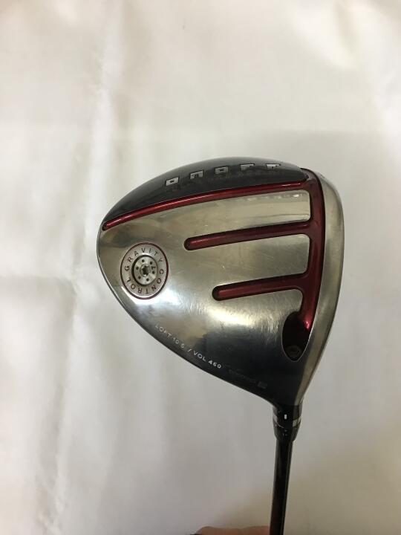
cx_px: 200
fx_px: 479
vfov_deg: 58.4
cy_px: 268
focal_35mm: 31
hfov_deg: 45.4
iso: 125
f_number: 2.4
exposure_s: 1/33
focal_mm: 3.3
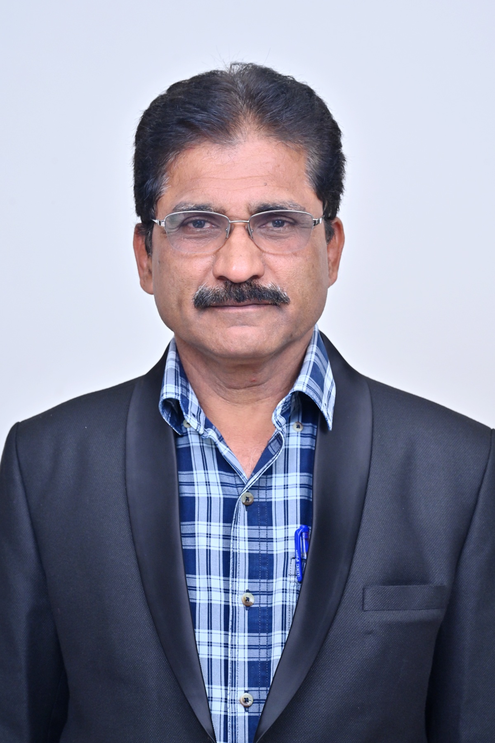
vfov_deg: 23.6
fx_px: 1774
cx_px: 248
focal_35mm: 86
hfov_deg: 15.9
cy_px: 372
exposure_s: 1/200
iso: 400
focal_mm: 86
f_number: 9
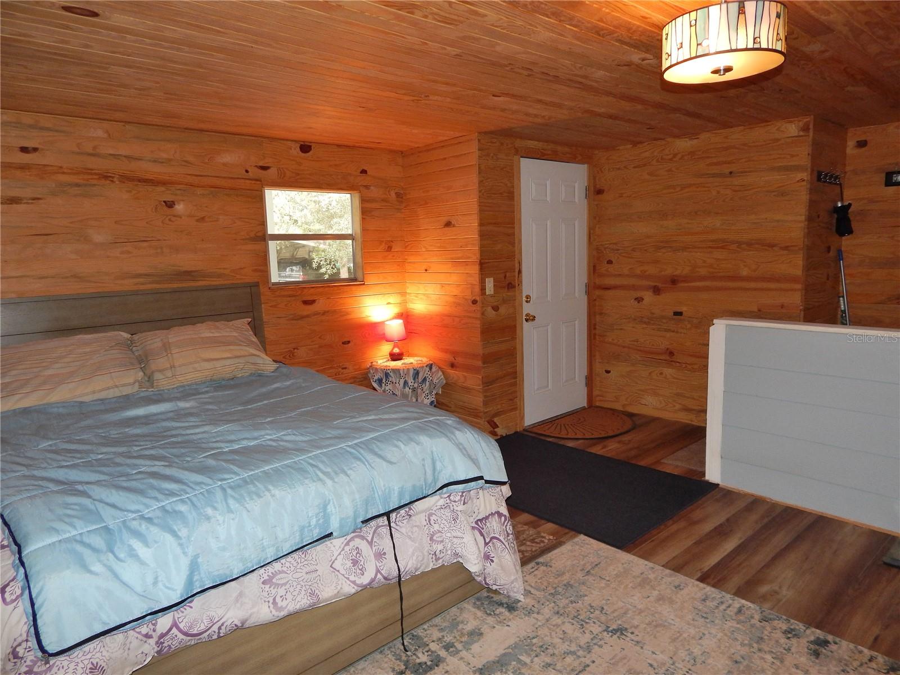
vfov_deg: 58.9
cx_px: 450
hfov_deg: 73.9
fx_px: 598
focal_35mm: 23
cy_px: 338
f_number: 3
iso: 200
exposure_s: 1/30
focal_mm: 4
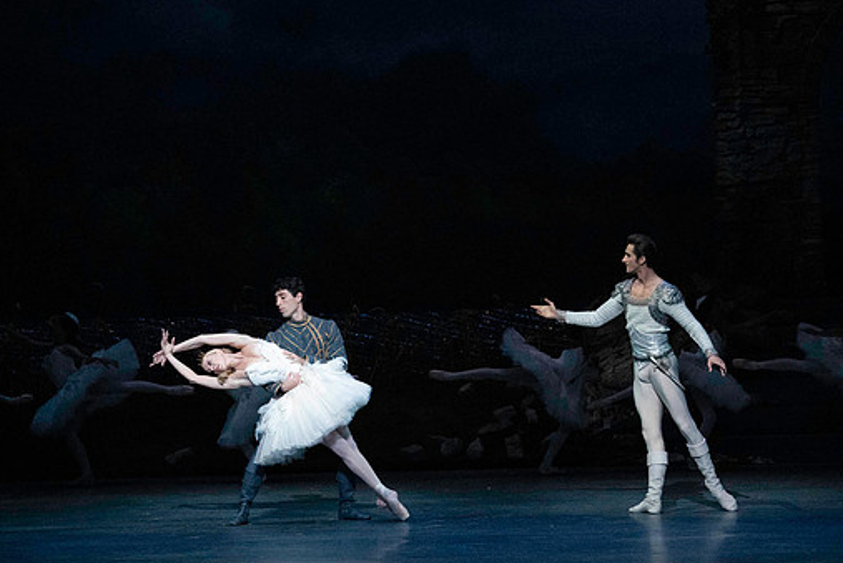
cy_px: 296
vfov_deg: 8.2
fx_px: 3937
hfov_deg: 12.2
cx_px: 457
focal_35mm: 168
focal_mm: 147
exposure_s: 1/400
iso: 25600
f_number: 5
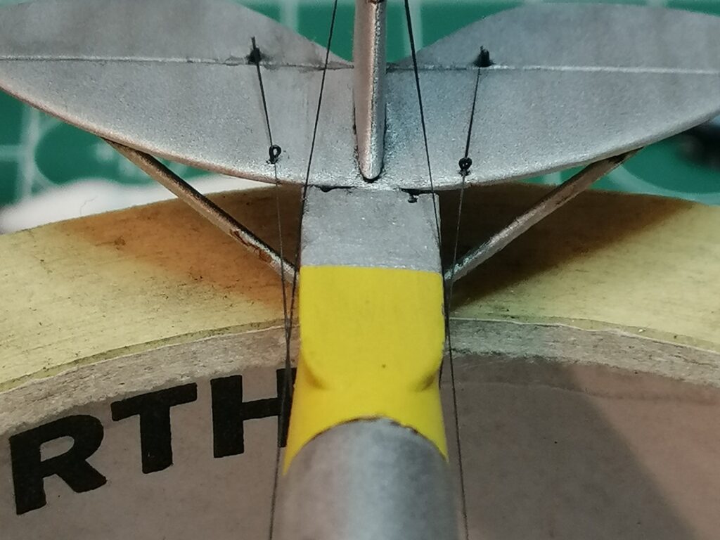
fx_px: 2101
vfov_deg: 14.6
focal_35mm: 101
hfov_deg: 19.4
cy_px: 270
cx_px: 360
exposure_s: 1/50
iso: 100
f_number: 1.8
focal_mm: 3.95
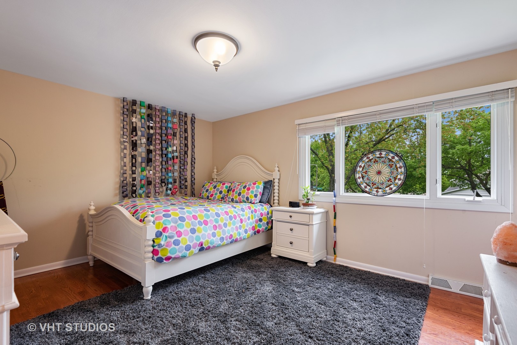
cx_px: 258
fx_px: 230
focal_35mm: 16
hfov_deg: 96.7
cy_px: 172
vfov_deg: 73.8
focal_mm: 16
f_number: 9
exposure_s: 1/1.25
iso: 200
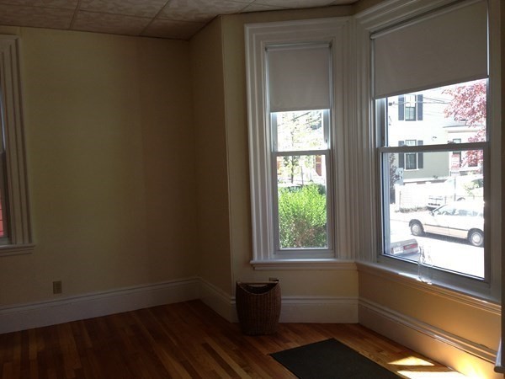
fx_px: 481
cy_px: 190
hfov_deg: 55.4
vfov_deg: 42.9
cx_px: 252
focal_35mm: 33
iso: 80
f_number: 2.4
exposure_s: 1/120
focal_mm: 4.13
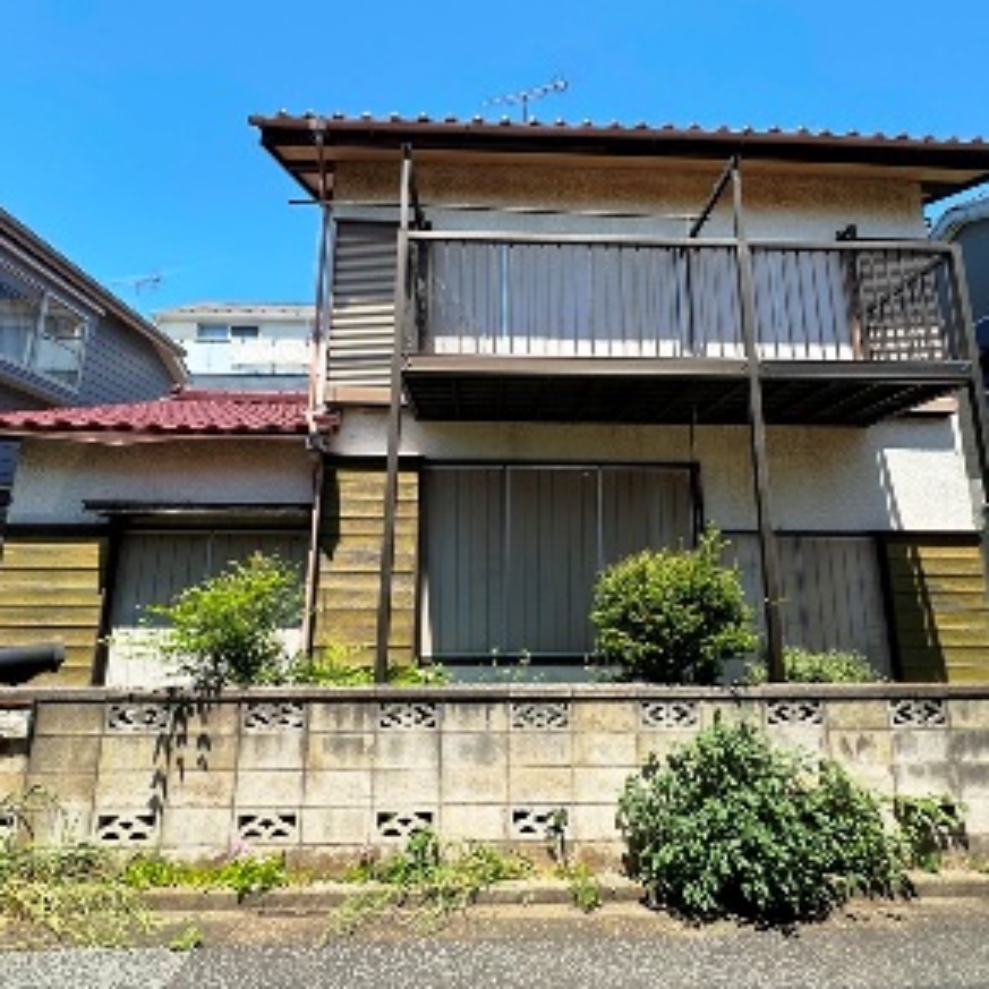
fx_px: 550
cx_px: 506
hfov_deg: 84.0
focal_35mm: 17
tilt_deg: +10.8
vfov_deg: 84.0
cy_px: 483
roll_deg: -0.5
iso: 40
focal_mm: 2.22
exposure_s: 1/698
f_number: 2.2
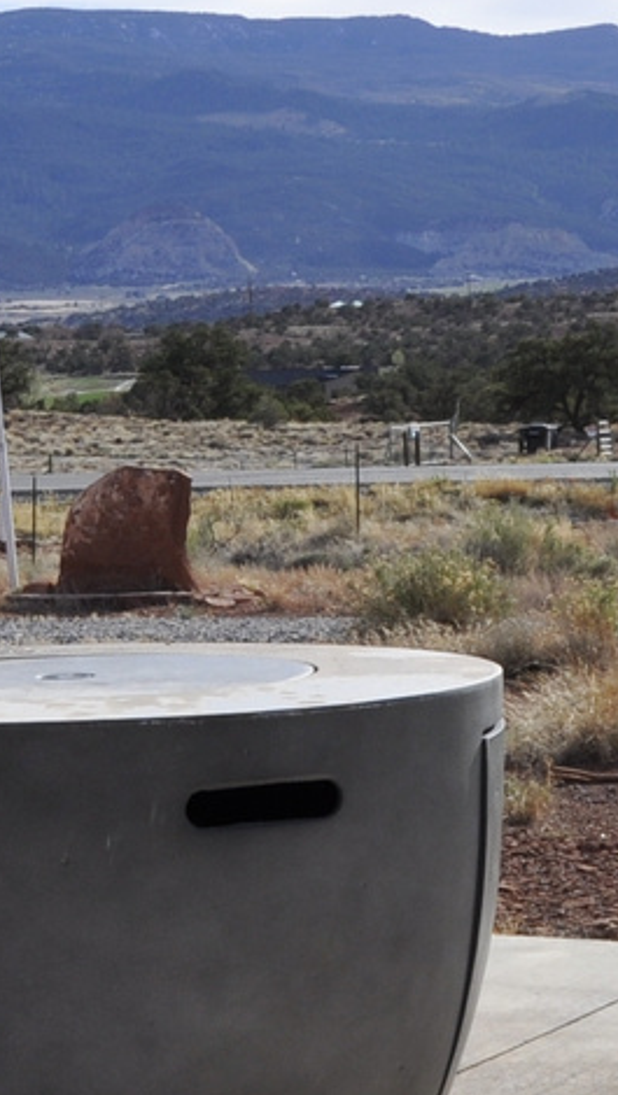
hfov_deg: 9.9
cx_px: 191
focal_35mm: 123
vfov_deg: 17.4
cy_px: 510
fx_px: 3577
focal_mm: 18
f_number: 10
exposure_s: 1/400
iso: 200
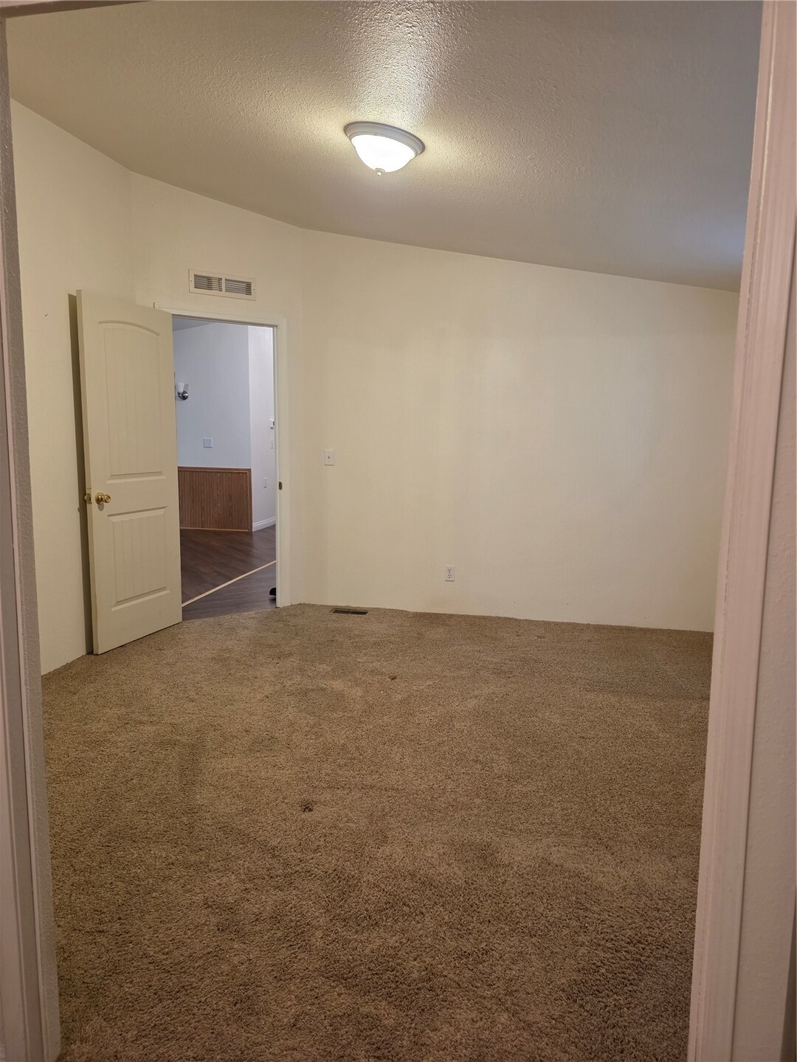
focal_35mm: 23
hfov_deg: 58.9
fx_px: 706
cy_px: 531
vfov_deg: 73.9
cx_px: 398
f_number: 1.7
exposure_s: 1/120
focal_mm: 6.3
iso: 500
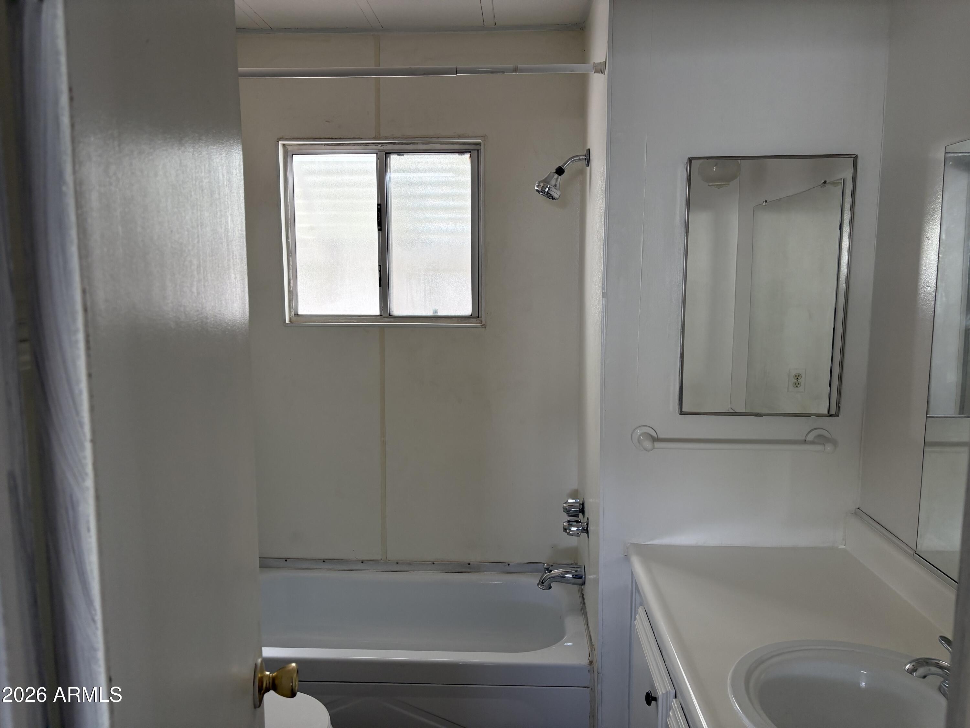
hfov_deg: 67.3
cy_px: 364
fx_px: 729
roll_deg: +0.6
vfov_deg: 53.1
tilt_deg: -6.0
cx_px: 485
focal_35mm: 26
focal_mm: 5.96
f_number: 1.6
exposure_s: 1/143
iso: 64
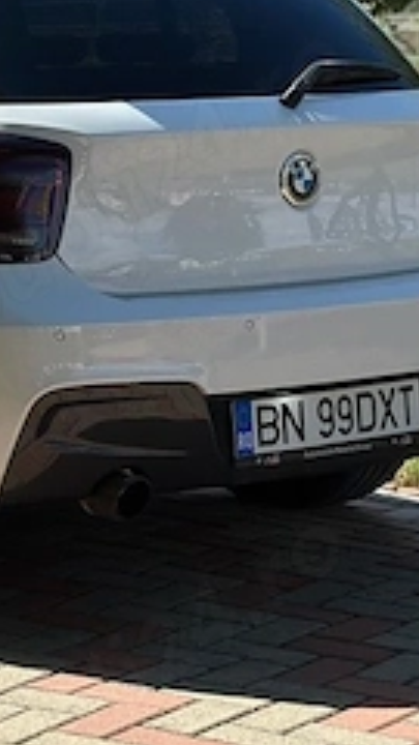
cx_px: -217
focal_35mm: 131
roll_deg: +1.1
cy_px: 202
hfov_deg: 9.0
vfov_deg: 16.3
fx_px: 2587
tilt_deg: -4.3
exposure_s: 1/6211
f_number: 1.78
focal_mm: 6.86
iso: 100
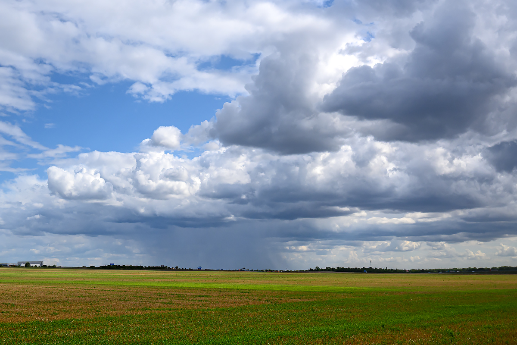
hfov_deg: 45.0
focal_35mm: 44
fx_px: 625
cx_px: 258
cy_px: 172
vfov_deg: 30.8
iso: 200
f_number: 8
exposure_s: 1/1500
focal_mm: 29
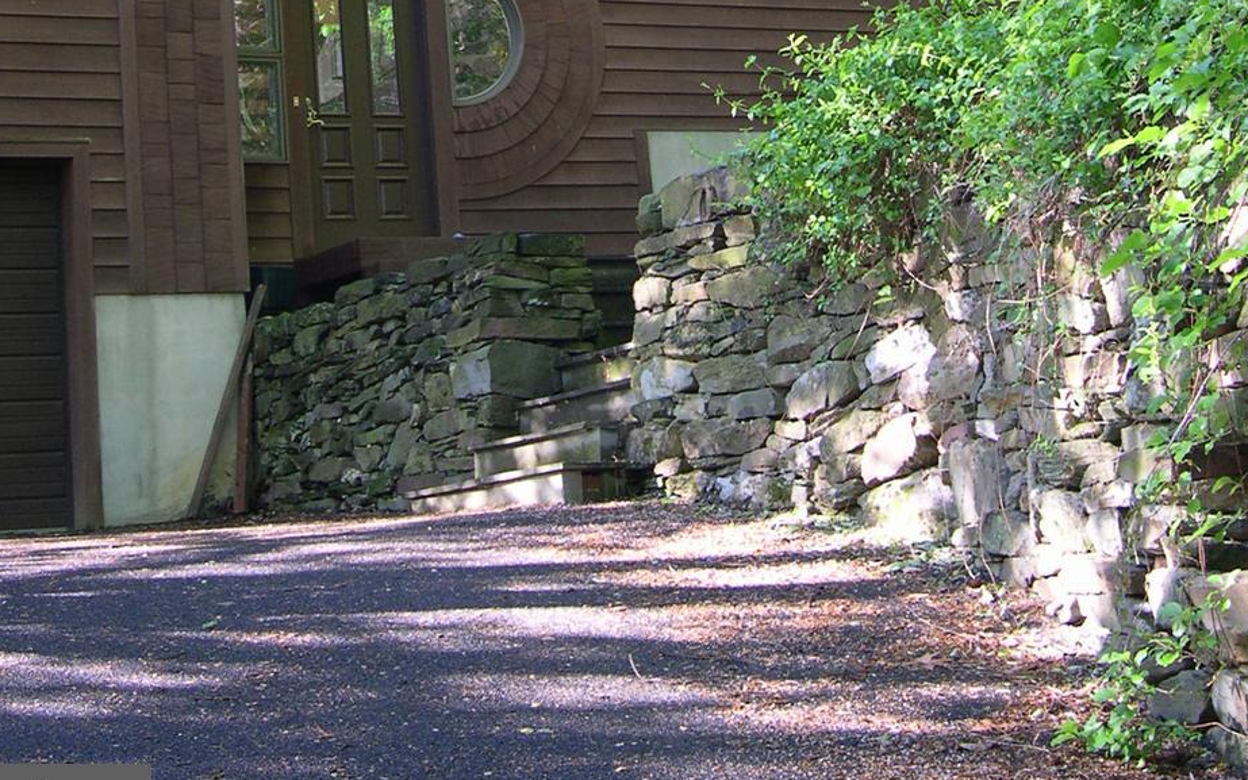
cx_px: 592
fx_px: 2279
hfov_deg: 30.6
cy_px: -164
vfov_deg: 18.4
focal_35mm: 67
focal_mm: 8
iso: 100
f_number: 2.8
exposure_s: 1/41
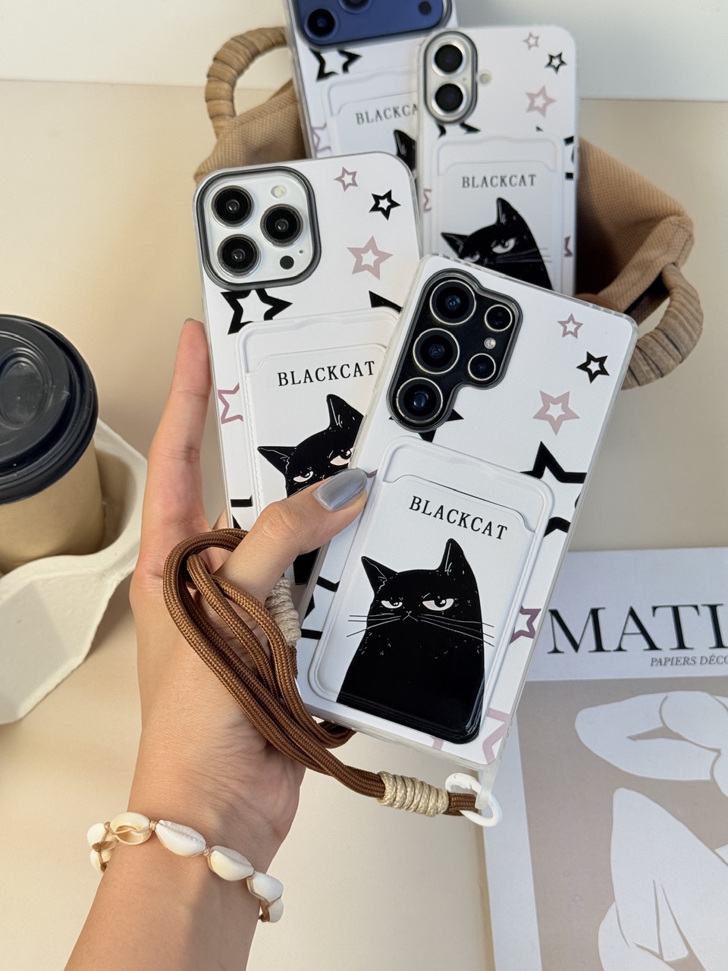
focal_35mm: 48
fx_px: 1346
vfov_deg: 39.7
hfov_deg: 30.3
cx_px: 364
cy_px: 486
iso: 64
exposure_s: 1/2146
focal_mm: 6.76
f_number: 1.78
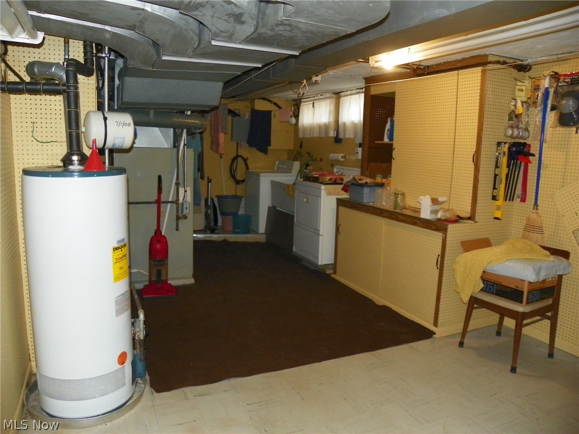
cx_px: 290
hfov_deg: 67.3
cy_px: 217
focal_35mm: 26
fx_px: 435
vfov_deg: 53.1
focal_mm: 4.6
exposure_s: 1/30
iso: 200
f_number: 2.8
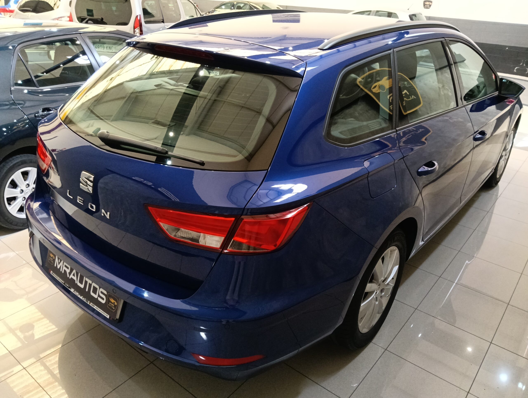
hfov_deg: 65.2
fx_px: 412
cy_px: 199
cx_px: 264
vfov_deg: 51.5
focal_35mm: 27
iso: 500
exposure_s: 1/33.3
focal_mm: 3.98
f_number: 16
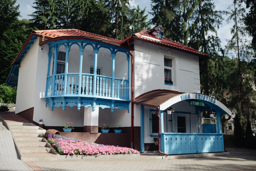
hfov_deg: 54.5
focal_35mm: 35
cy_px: 86
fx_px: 249
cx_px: 128
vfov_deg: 37.8
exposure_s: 1/5000
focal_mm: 35
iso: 160
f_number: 2.2
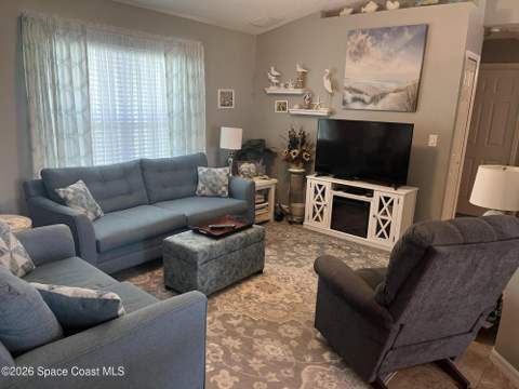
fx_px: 390
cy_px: 194
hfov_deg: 67.3
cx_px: 260
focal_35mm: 26
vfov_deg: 53.1
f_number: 1.6
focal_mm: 5.1
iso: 250
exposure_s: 1/60
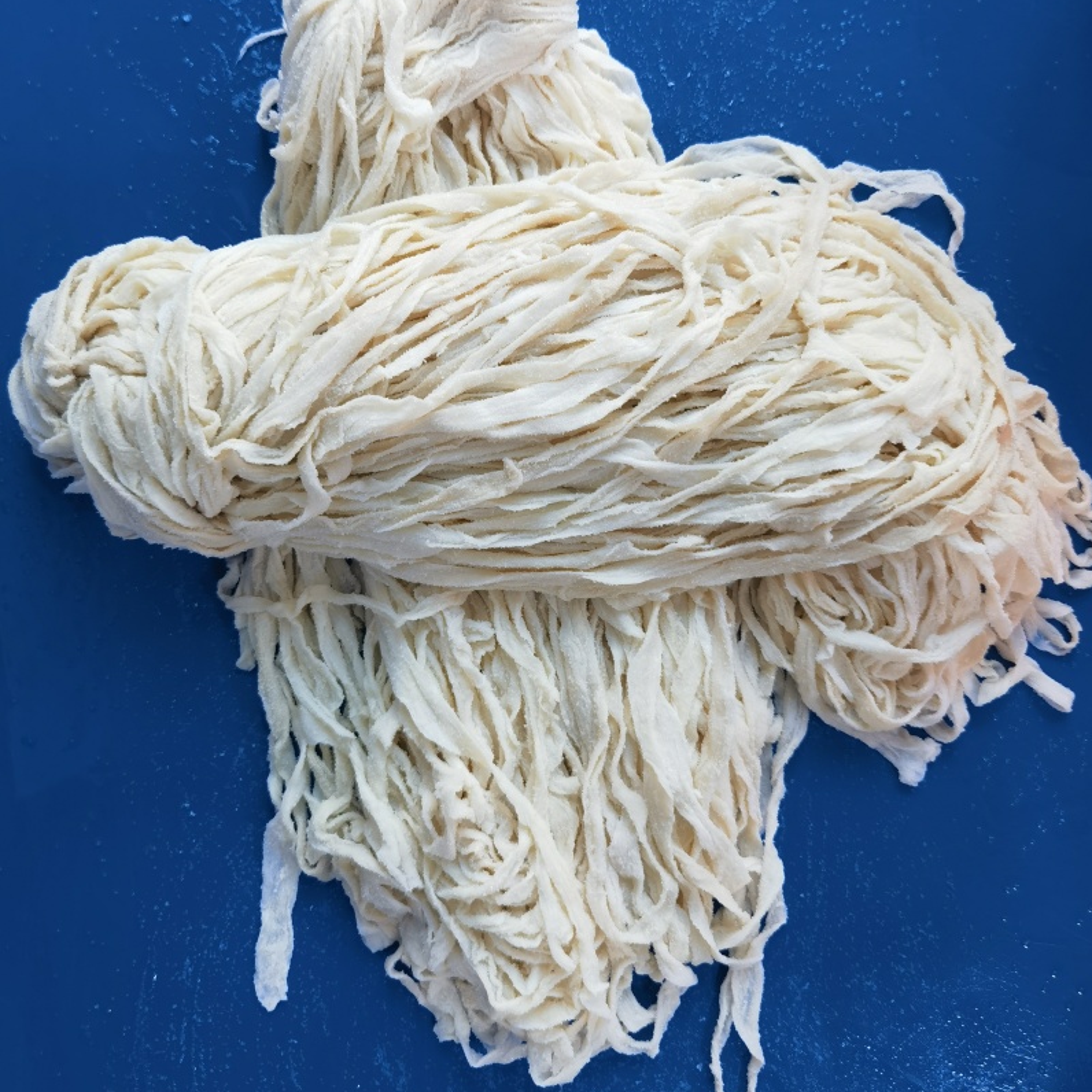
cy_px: 434
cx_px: 547
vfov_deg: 50.8
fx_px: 1142
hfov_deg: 51.1
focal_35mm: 32
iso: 200
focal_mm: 6.67
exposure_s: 1/99.9
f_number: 1.9
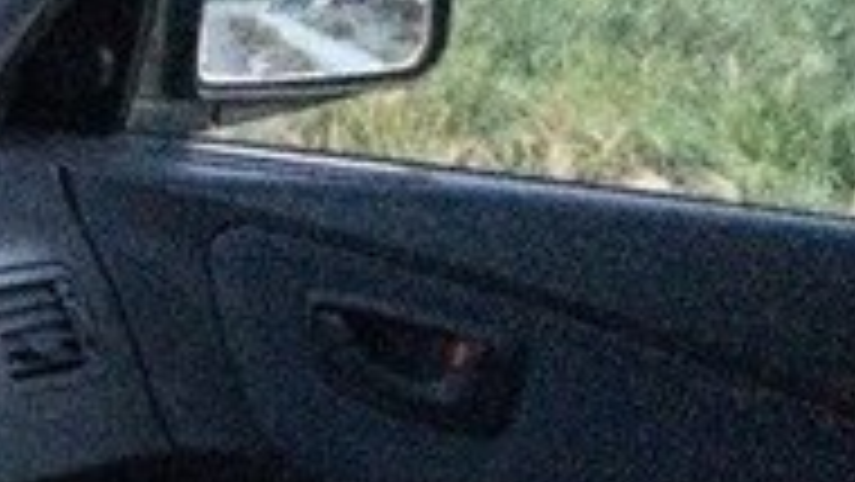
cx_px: -594
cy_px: 601
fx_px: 2495
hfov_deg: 16.8
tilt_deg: -21.2
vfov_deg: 10.8
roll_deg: -2.7
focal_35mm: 110
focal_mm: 4.15
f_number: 2.2
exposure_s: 1/17
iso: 640
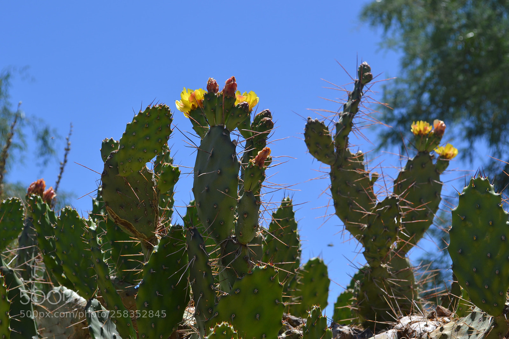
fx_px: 1166
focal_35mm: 82
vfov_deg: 16.5
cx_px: 254
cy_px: 170
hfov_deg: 24.6
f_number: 8
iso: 100
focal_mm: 55
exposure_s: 1/250
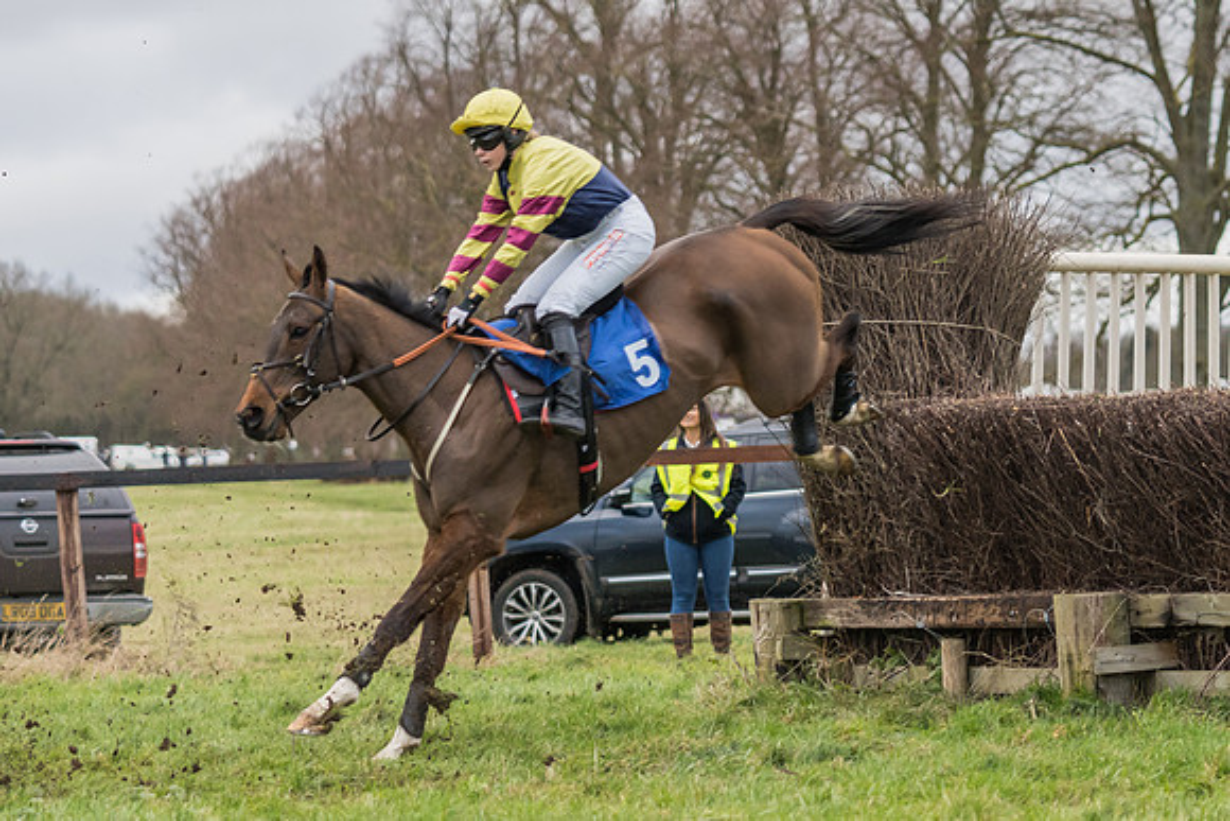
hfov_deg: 11.4
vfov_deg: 7.6
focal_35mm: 180
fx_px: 6161
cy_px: 319
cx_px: 938
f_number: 2.8
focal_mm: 82
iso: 1000
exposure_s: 1/1000
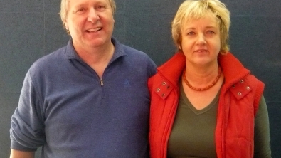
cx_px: 139
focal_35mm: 32
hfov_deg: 61.0
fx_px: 238
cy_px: 61
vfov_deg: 36.5
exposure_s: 1/30
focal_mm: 4.6
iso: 400
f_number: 2.8
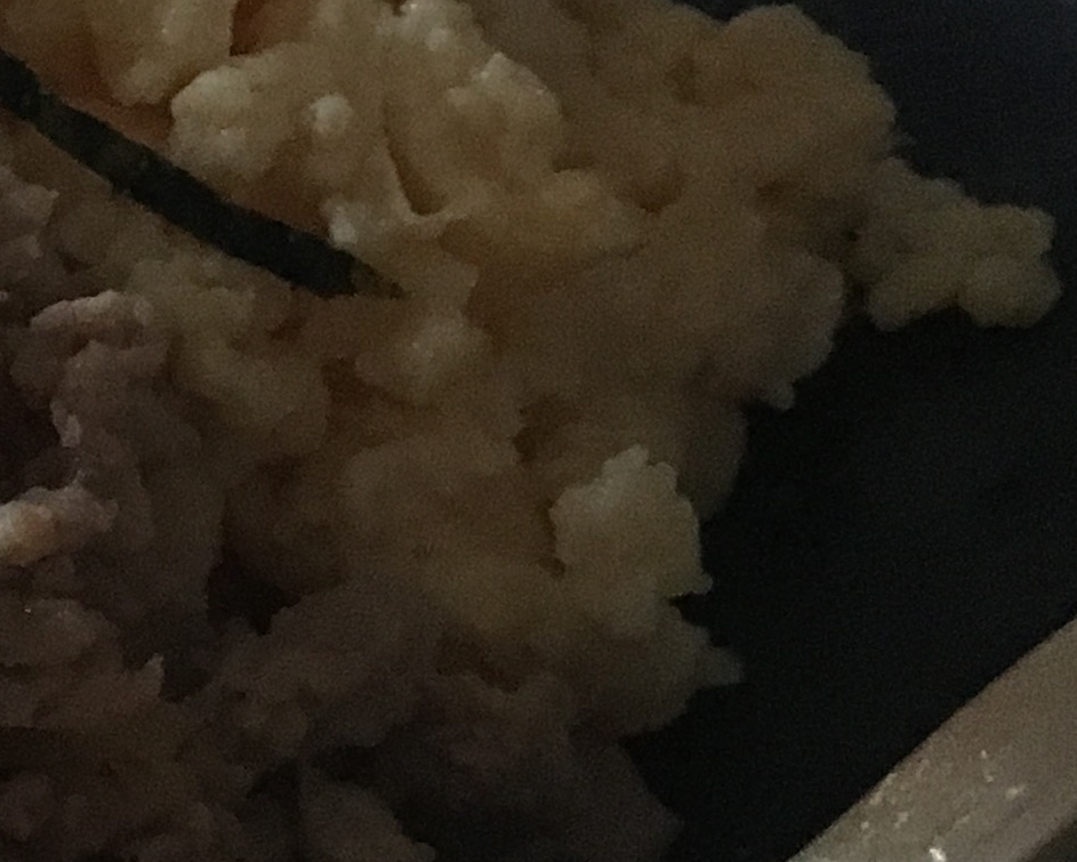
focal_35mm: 121
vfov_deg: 12.8
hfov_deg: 13.3
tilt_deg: -46.6
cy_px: 400
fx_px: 3858
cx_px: -1198
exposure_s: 1/17
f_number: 2.2
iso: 400
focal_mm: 4.15
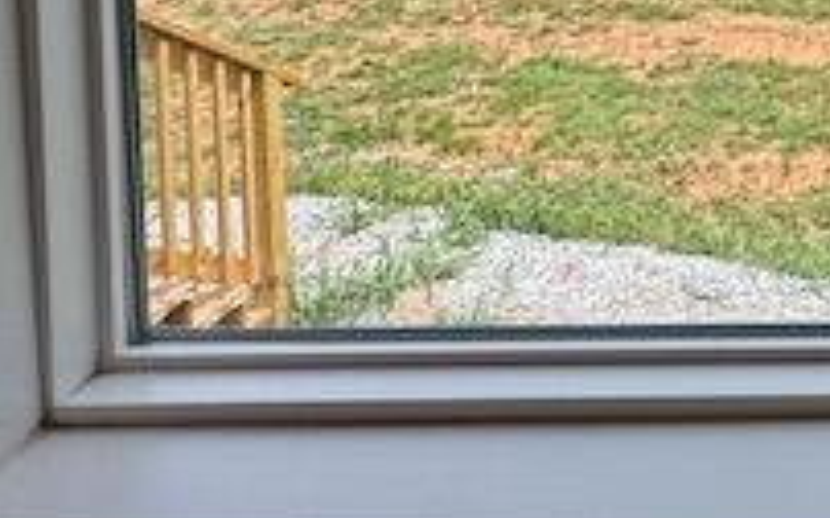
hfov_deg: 33.1
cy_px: -284
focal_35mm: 47
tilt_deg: -3.4
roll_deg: -0.5
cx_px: 1044
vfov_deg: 22.1
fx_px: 1063
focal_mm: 2.22
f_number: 2.2
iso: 50
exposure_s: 1/868
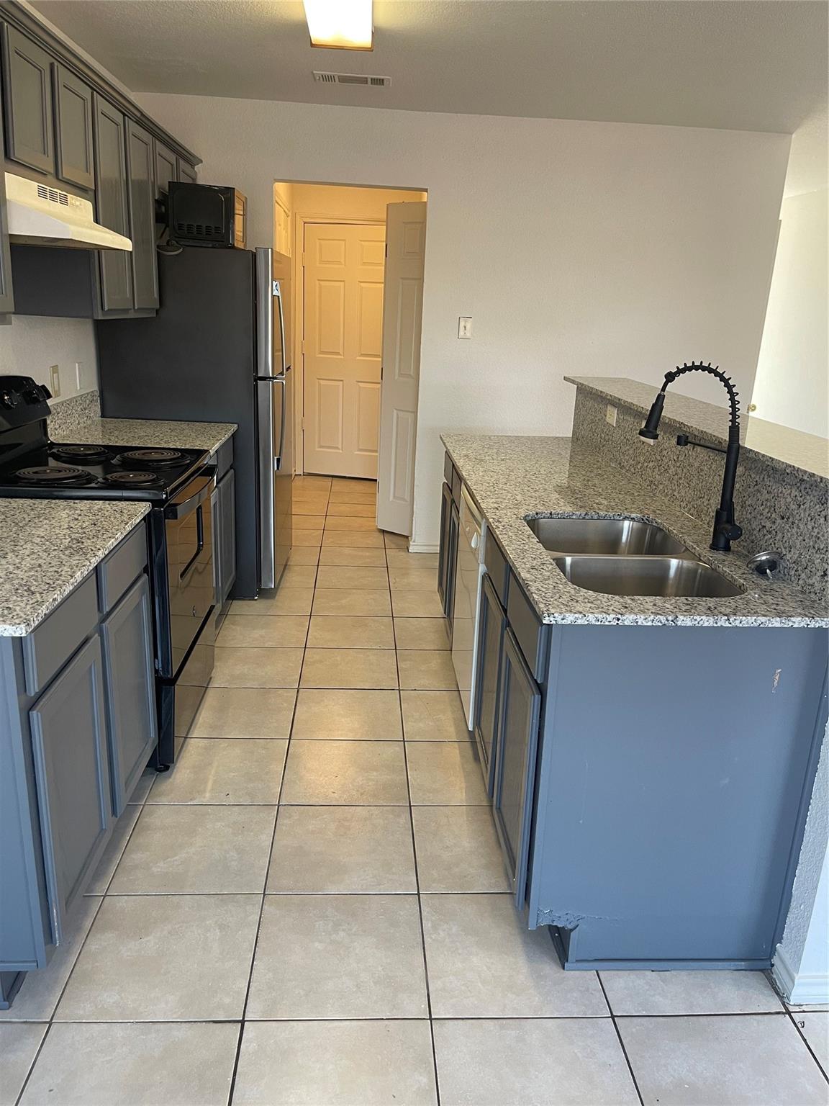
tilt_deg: -15.0
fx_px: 798
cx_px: 414
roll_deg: -1.4
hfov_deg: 54.9
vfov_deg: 69.4
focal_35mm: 25
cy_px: 553
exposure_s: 1/60
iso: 100
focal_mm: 5.1
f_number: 1.6
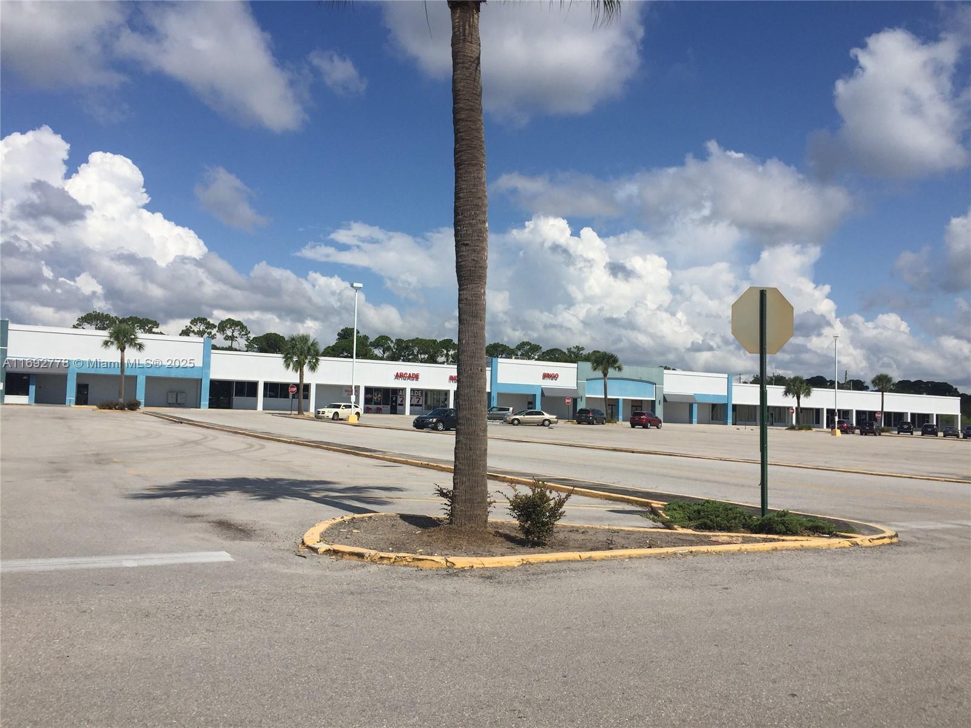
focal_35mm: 29
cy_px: 364
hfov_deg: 61.7
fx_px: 813
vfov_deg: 48.2
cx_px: 486
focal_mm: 4.15
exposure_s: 1/4950
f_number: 2.2
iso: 32
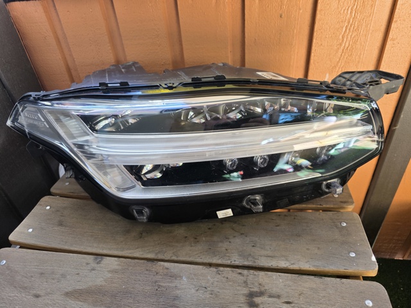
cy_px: 154
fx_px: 273
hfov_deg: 73.9
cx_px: 206
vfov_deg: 58.9
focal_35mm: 23
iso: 100
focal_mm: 6.3
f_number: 1.7
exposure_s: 1/180
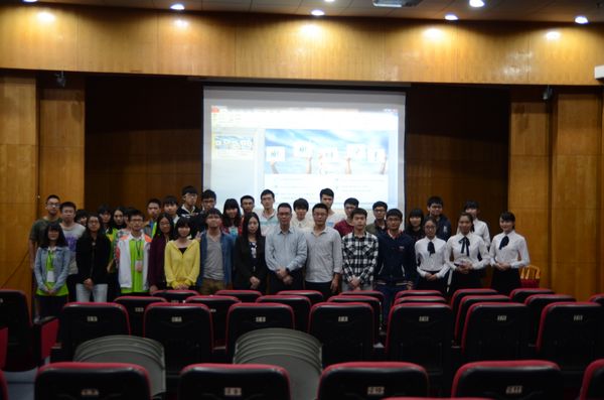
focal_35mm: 46
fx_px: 778
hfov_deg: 42.4
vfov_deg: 28.8
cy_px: 200
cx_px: 302
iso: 400
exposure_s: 1/30
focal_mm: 31
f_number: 2.8
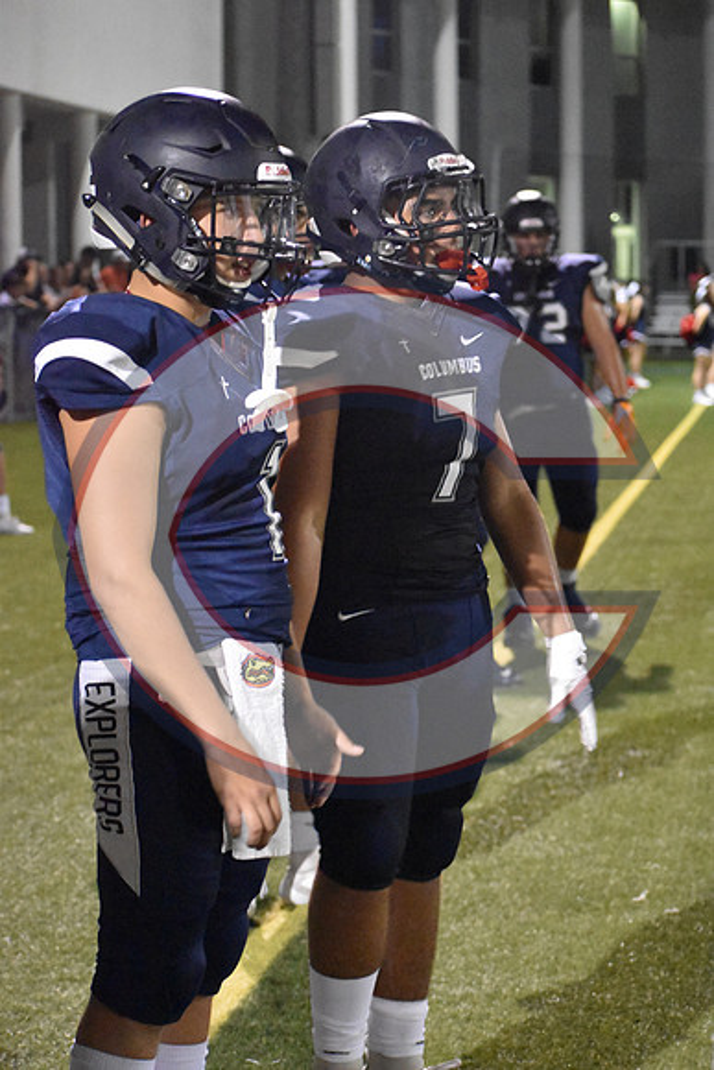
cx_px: 357
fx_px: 3122
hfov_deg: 13.0
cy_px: 535
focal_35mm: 105
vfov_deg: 19.5
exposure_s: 1/125
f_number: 4.5
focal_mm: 70
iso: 12800
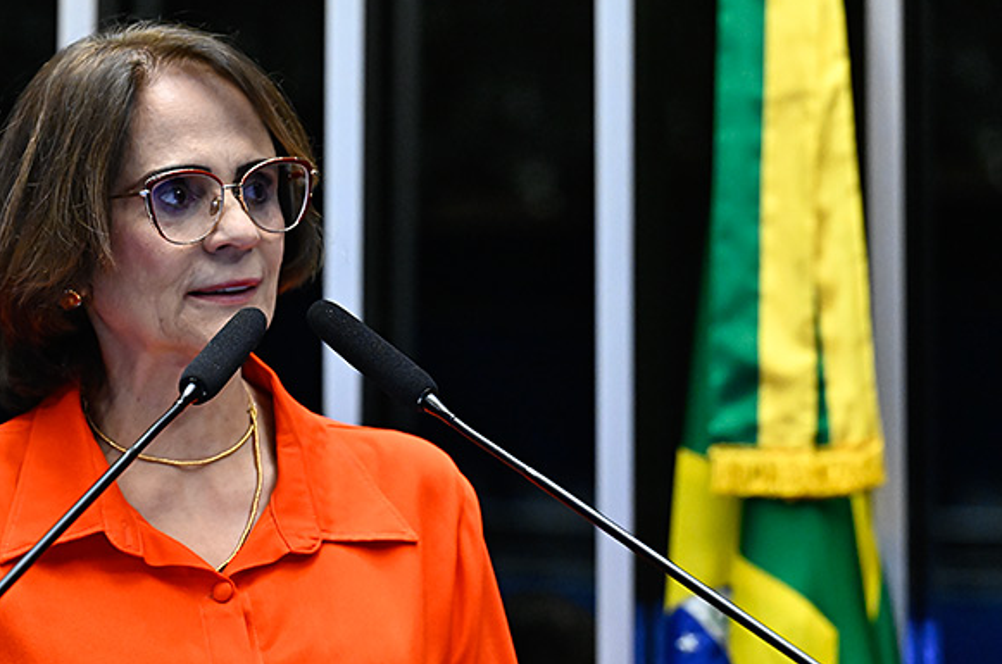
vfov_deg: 7.4
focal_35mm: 185
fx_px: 5139
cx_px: 336
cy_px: 483
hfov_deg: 11.1
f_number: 4.5
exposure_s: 1/160
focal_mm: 125
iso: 6400
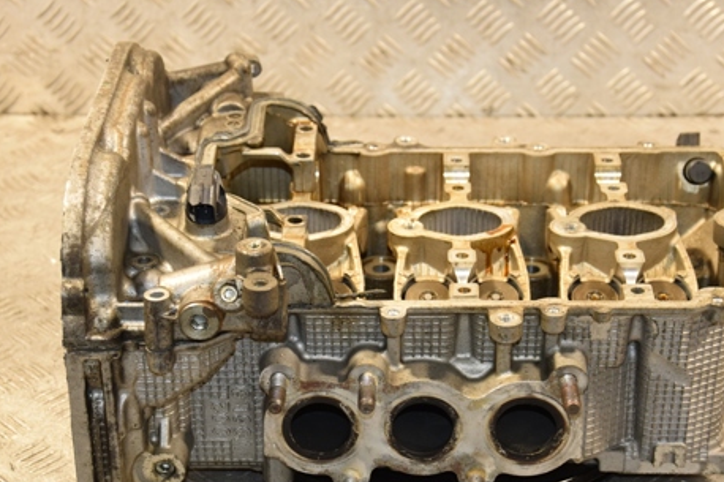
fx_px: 1769
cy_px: 314
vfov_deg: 15.5
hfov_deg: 23.1
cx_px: 378
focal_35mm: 88
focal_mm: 42
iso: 800
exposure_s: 1/125
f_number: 4.8
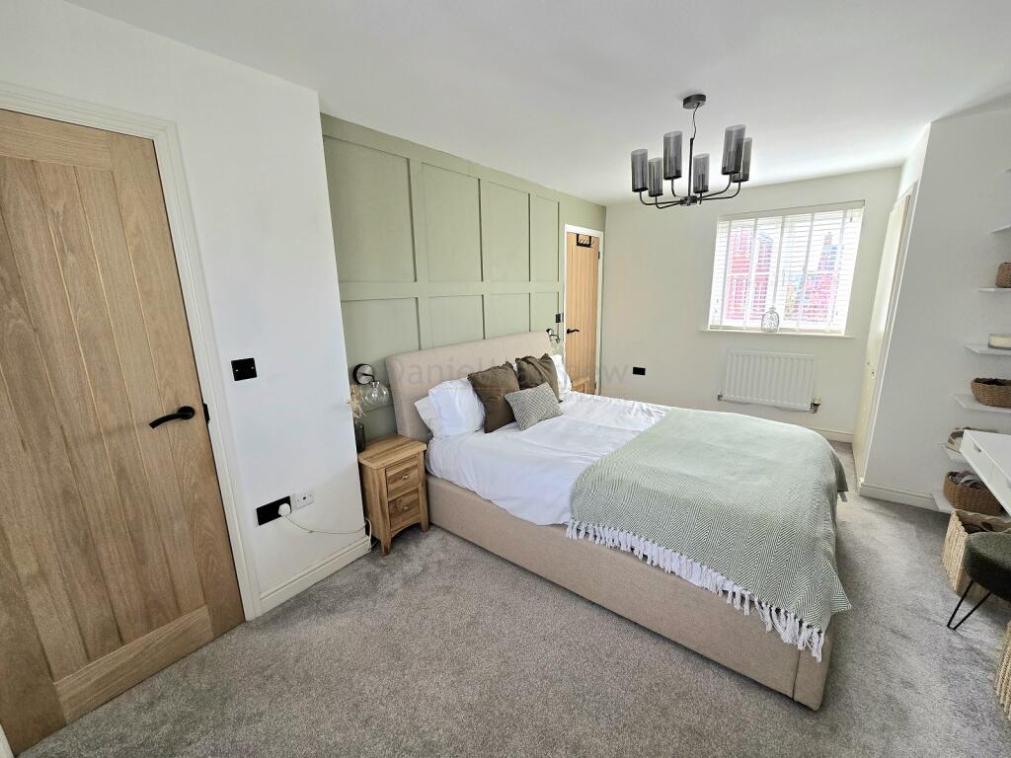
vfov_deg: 89.9
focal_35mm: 13
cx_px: 506
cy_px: 379
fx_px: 380
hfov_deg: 106.2
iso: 50
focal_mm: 2.2
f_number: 2.2
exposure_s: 1/102
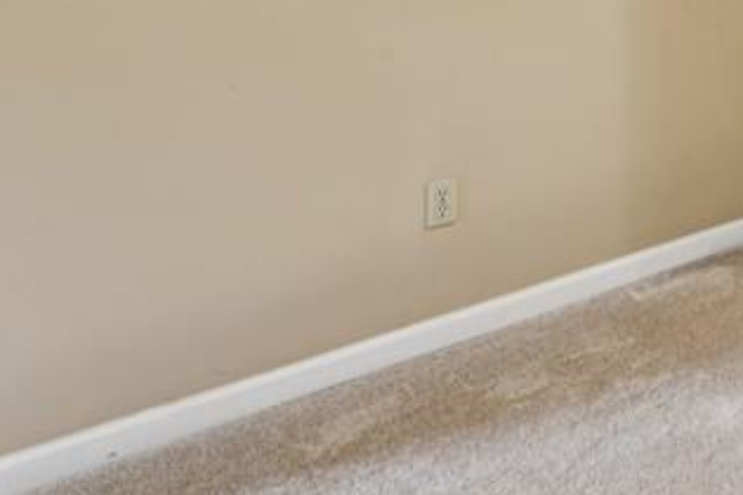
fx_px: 1080
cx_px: 941
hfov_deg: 30.7
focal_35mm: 52
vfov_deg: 23.0
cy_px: -148
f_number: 13
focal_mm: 16.1
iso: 200
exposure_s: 1
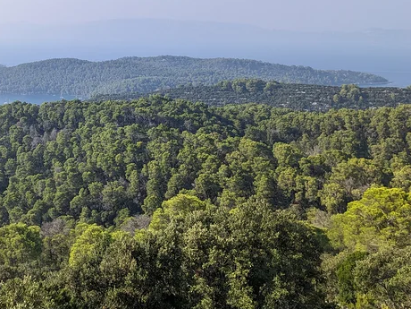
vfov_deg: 30.8
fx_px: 558
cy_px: 131
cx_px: 81
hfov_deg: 38.9
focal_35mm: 47
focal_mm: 4.38
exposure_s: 1/2924
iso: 60
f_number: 1.73
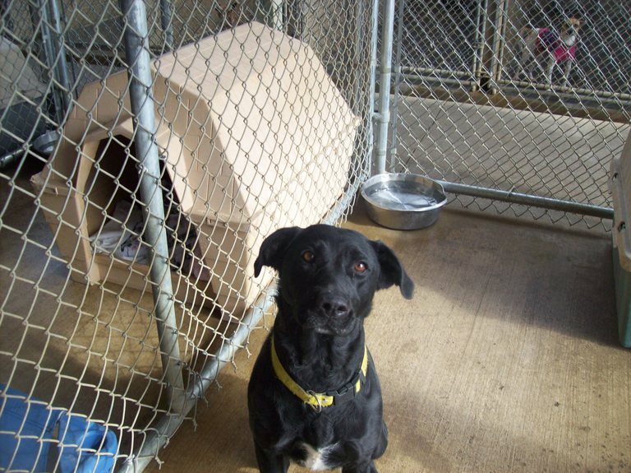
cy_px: 236
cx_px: 316
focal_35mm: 36
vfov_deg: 39.6
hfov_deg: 51.4
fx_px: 656
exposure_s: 1/144
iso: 80
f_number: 2.7
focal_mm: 6
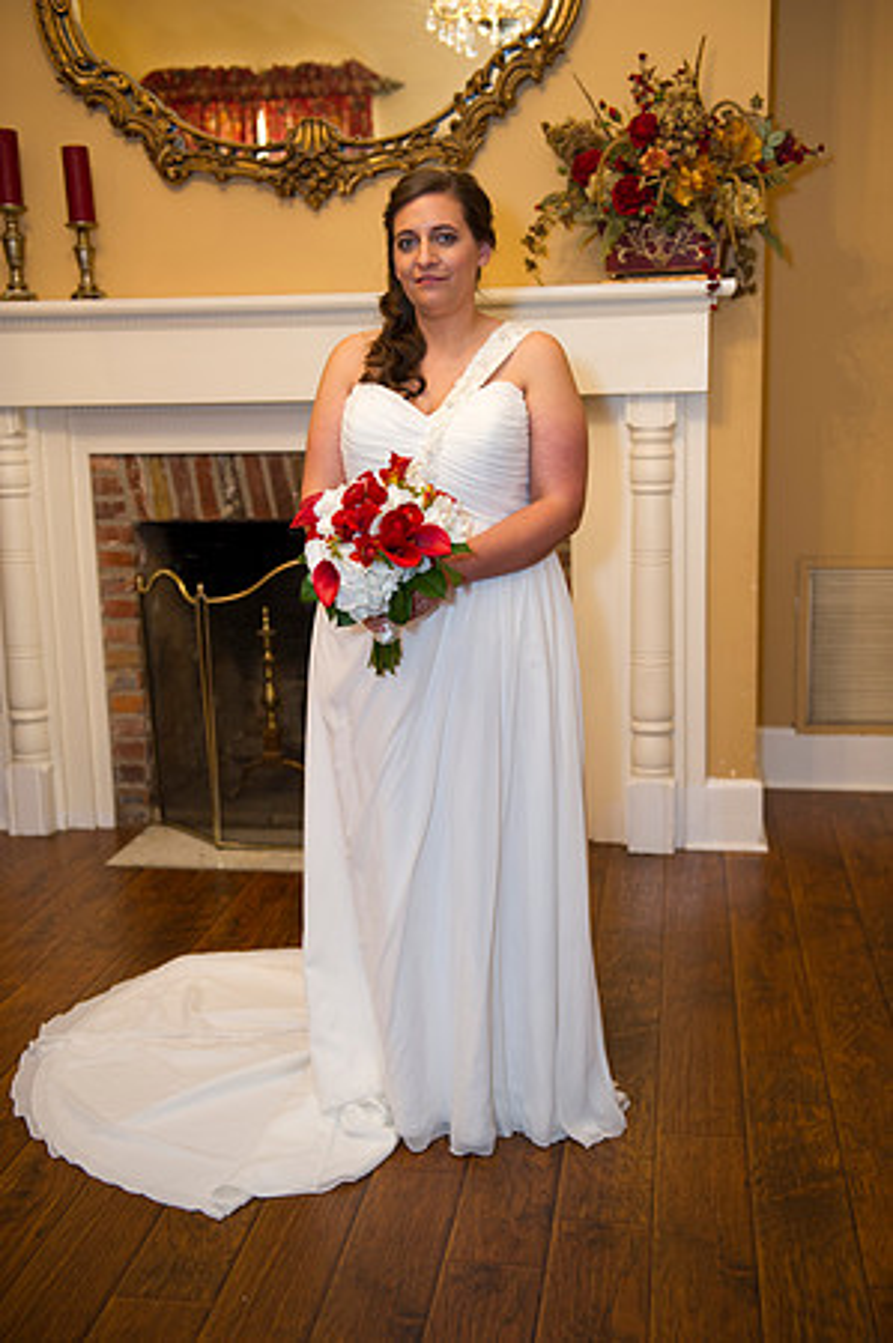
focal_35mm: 40
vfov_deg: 48.5
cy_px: 672
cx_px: 446
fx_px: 1492
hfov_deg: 33.3
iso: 800
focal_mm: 40
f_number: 3.2
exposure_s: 1/50
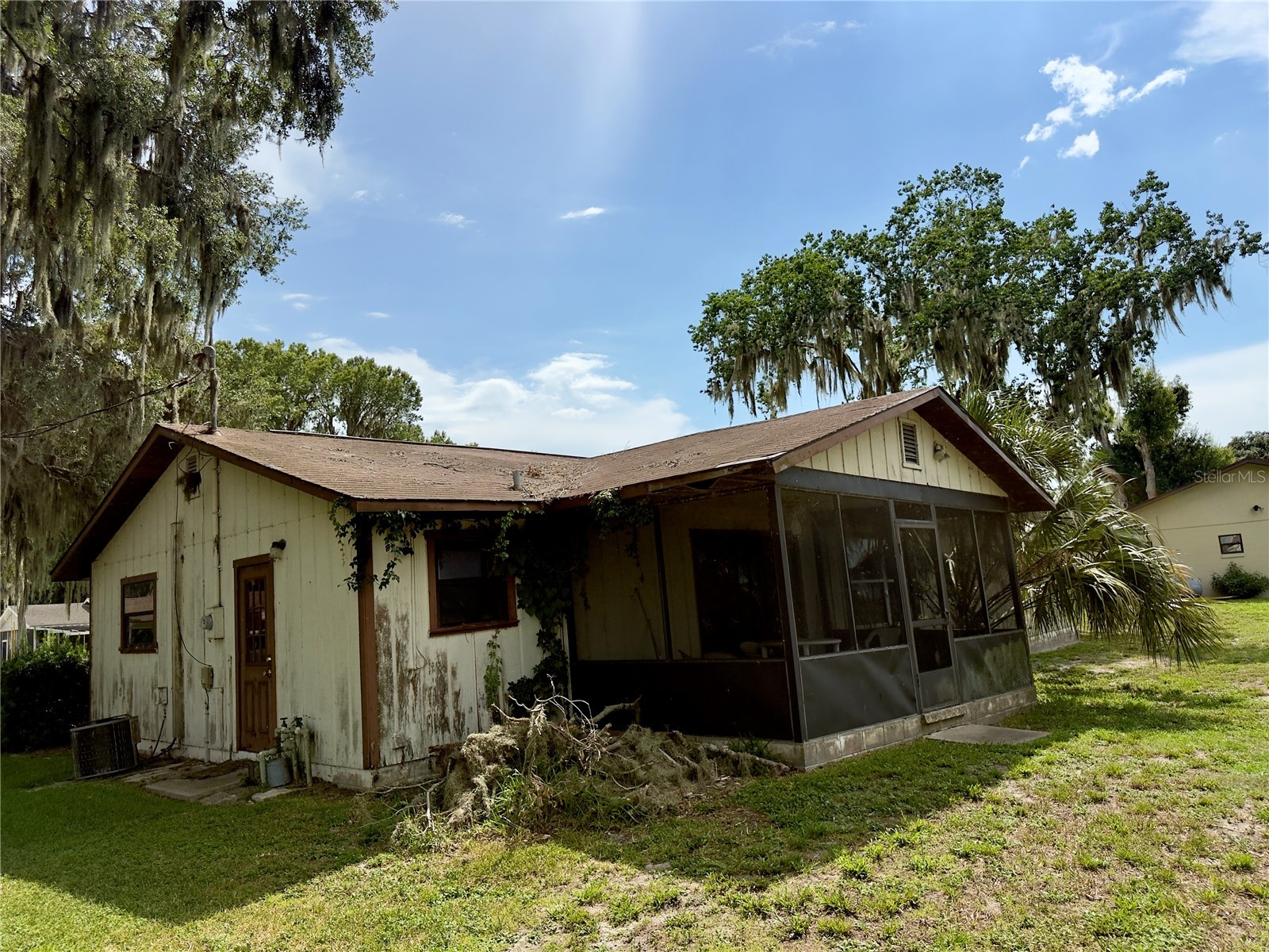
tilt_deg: +8.1
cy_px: 476
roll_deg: +5.4
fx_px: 880
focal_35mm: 24
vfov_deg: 56.8
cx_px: 634
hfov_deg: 71.6
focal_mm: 6.76
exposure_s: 1/6711
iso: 80
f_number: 1.78
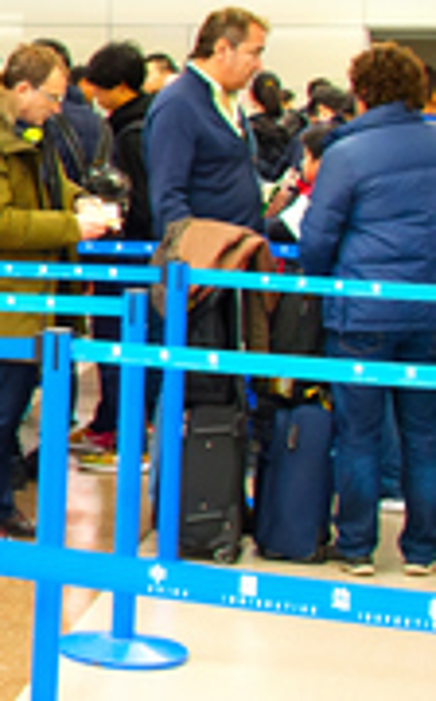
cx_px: -652
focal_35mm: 115
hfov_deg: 9.8
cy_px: 152
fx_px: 2193
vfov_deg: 18.0
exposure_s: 1/30
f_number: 4.5
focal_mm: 28
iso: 800
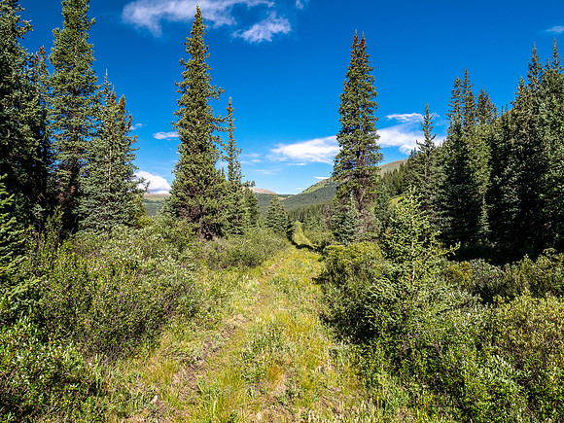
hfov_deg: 67.3
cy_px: 212
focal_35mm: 26
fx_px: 424
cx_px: 282
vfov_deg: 53.1
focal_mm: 13
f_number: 9
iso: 200
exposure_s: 1/160
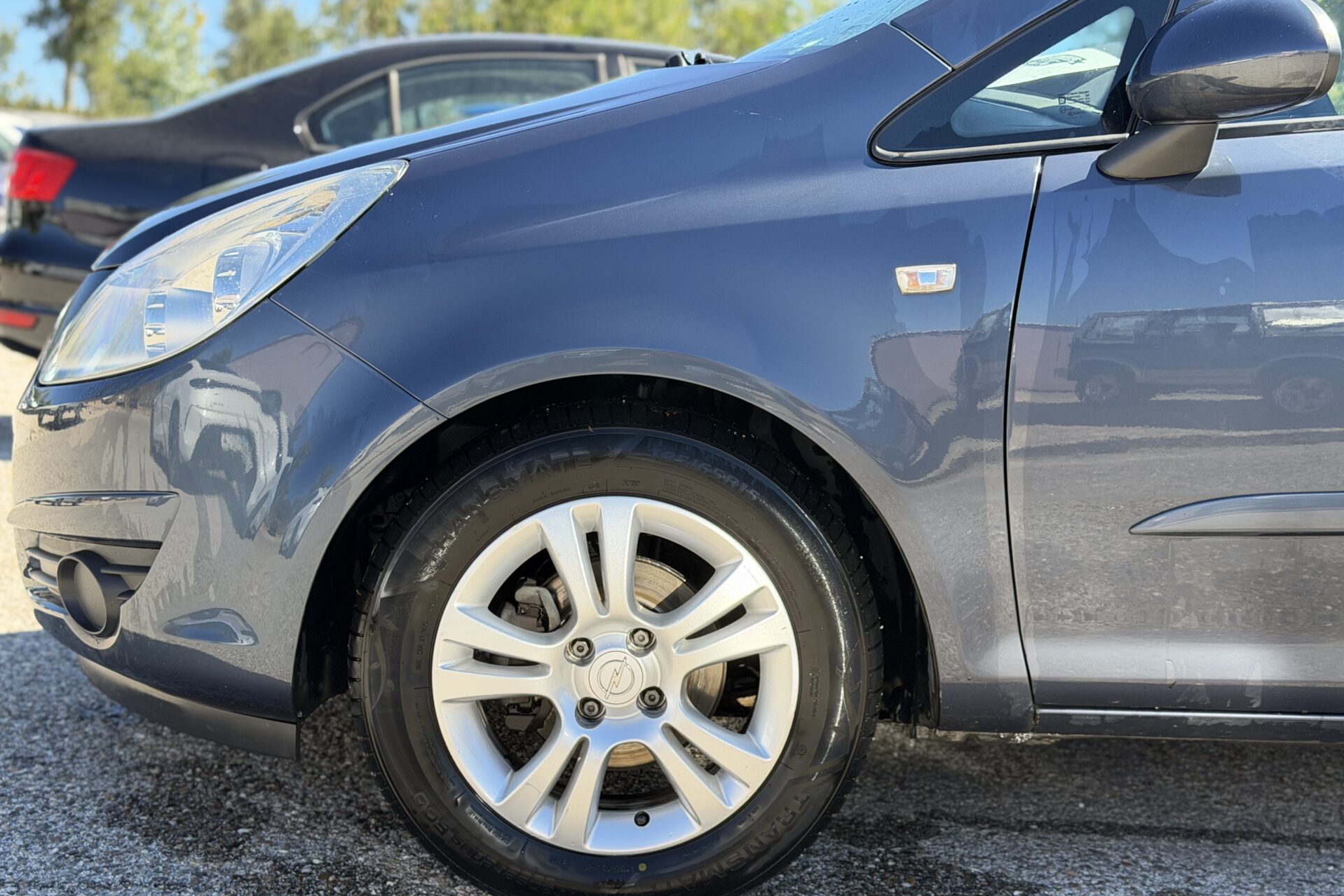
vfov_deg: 27.0
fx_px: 1867
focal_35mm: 50
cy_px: 501
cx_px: 672
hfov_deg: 39.6
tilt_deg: -5.2
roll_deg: -1.0
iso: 80
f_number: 1.78
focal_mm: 6.76
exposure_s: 1/975
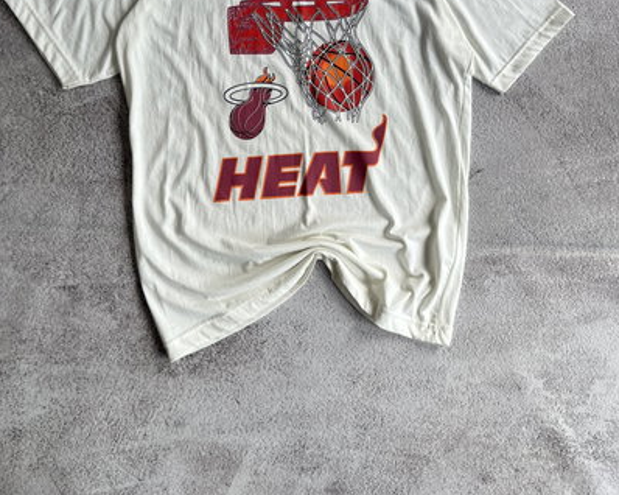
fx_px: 623
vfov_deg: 41.3
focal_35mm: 34
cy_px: 93
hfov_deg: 52.9
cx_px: 310
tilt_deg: -88.4
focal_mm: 5.1
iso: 50
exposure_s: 1/320
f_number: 1.6
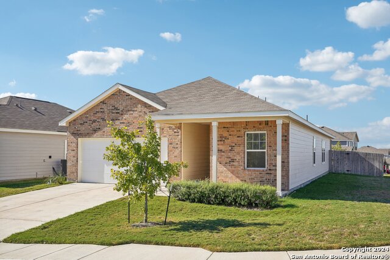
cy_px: 130
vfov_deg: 38.4
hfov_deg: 55.1
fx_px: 374
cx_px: 195
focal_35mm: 34
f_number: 8
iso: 100
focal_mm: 34.5
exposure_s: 1/400
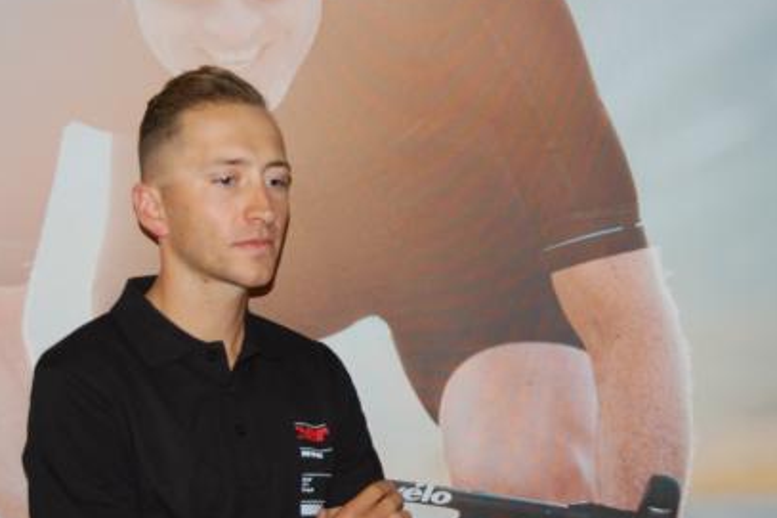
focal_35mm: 70
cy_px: 291
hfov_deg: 28.9
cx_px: 407
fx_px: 1510
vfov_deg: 19.4
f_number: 4.8
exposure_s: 1/60
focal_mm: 38
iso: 400
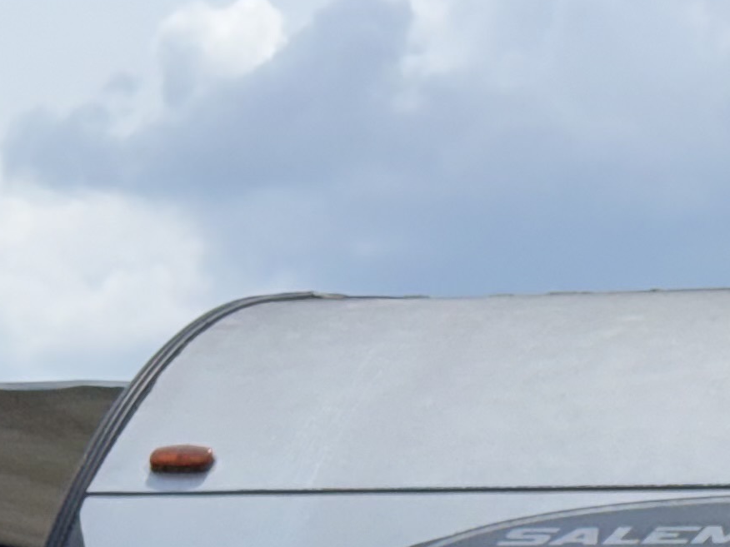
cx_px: 803
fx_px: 4661
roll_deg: -1.5
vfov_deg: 6.6
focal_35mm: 221
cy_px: 1007
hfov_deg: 8.9
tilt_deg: +1.2
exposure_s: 1/7874
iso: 50
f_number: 1.78
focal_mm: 6.76
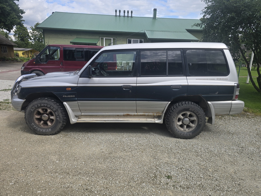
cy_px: 98
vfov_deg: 58.9
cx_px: 130
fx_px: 173
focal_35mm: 23
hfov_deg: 73.9
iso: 12
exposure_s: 1/531
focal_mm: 6.3
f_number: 1.7
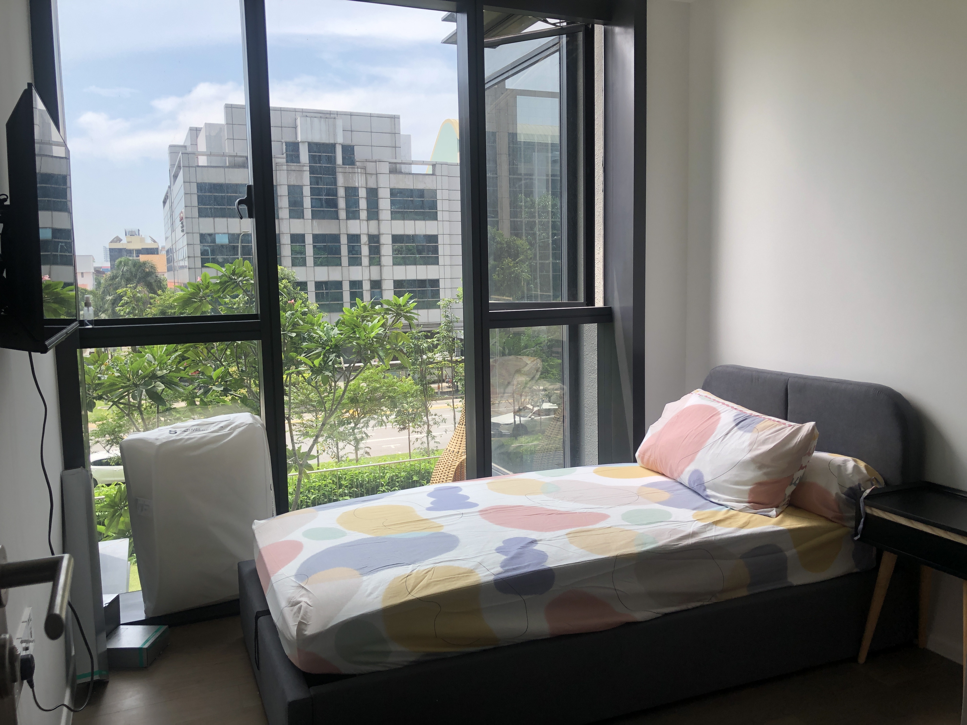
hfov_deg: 63.4
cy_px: 362
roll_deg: +2.0
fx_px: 782
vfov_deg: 49.7
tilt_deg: -6.8
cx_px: 484
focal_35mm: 28
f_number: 1.8
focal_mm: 4
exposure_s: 1/257
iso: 20
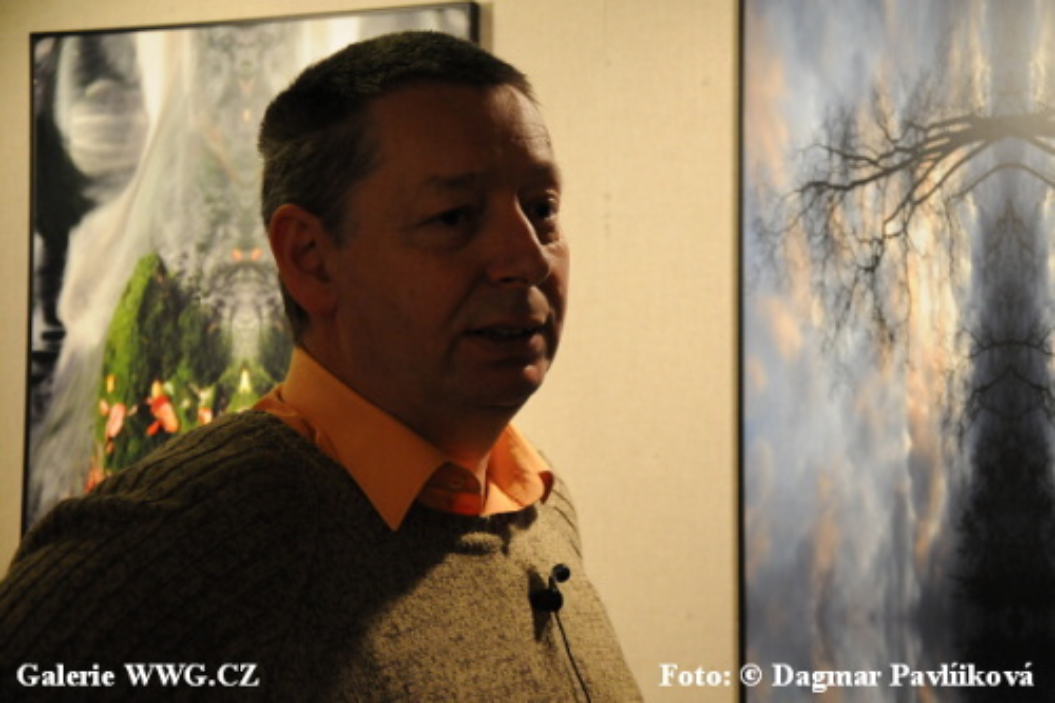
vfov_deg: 14.7
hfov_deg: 21.9
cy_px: 352
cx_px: 528
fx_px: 2724
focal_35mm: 93
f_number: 5.3
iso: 1600
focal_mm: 62
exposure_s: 1/60
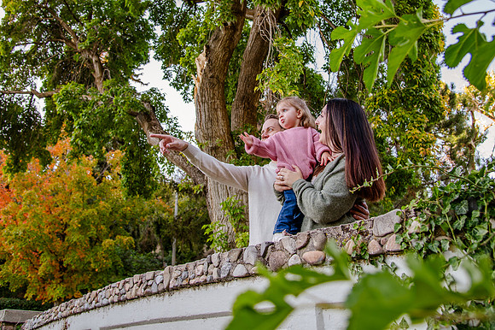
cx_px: 254
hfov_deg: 59.2
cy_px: 114
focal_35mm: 32
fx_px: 436
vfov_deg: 41.0
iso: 320
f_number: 4
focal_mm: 24
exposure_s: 1/125
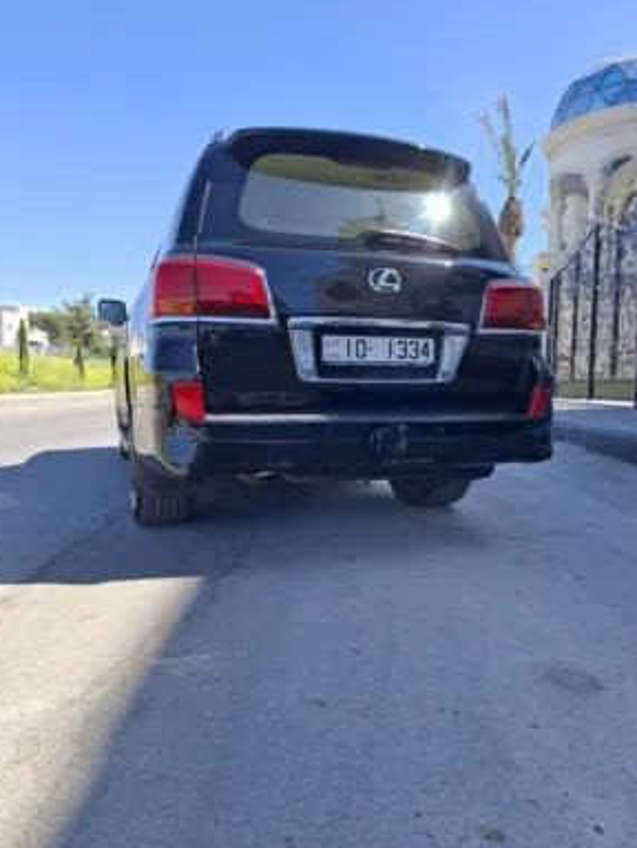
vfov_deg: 71.5
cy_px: 427
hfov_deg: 56.9
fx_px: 588
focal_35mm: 24
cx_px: 316
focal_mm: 5.54
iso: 50
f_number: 1.8
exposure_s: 1/1100
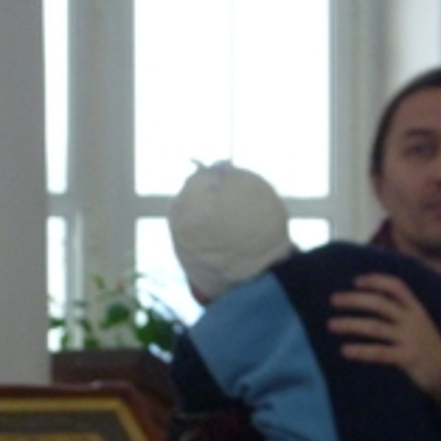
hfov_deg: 6.5
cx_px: 388
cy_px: 216
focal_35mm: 271
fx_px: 3906
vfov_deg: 6.5
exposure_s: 1/60
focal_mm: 17.7
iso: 400
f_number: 5.1
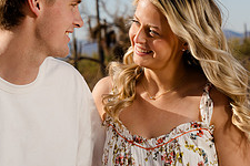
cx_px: 3
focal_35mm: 191
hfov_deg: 10.7
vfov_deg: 7.2
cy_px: 96
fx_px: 1326
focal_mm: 74
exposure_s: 1/200
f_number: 8
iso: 50
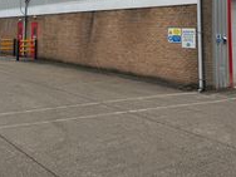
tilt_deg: +5.9
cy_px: -10
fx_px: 348
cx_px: 147
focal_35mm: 51
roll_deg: -0.3
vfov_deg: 26.6
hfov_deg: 37.3
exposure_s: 1/2604
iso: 80
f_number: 1.78
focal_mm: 6.76
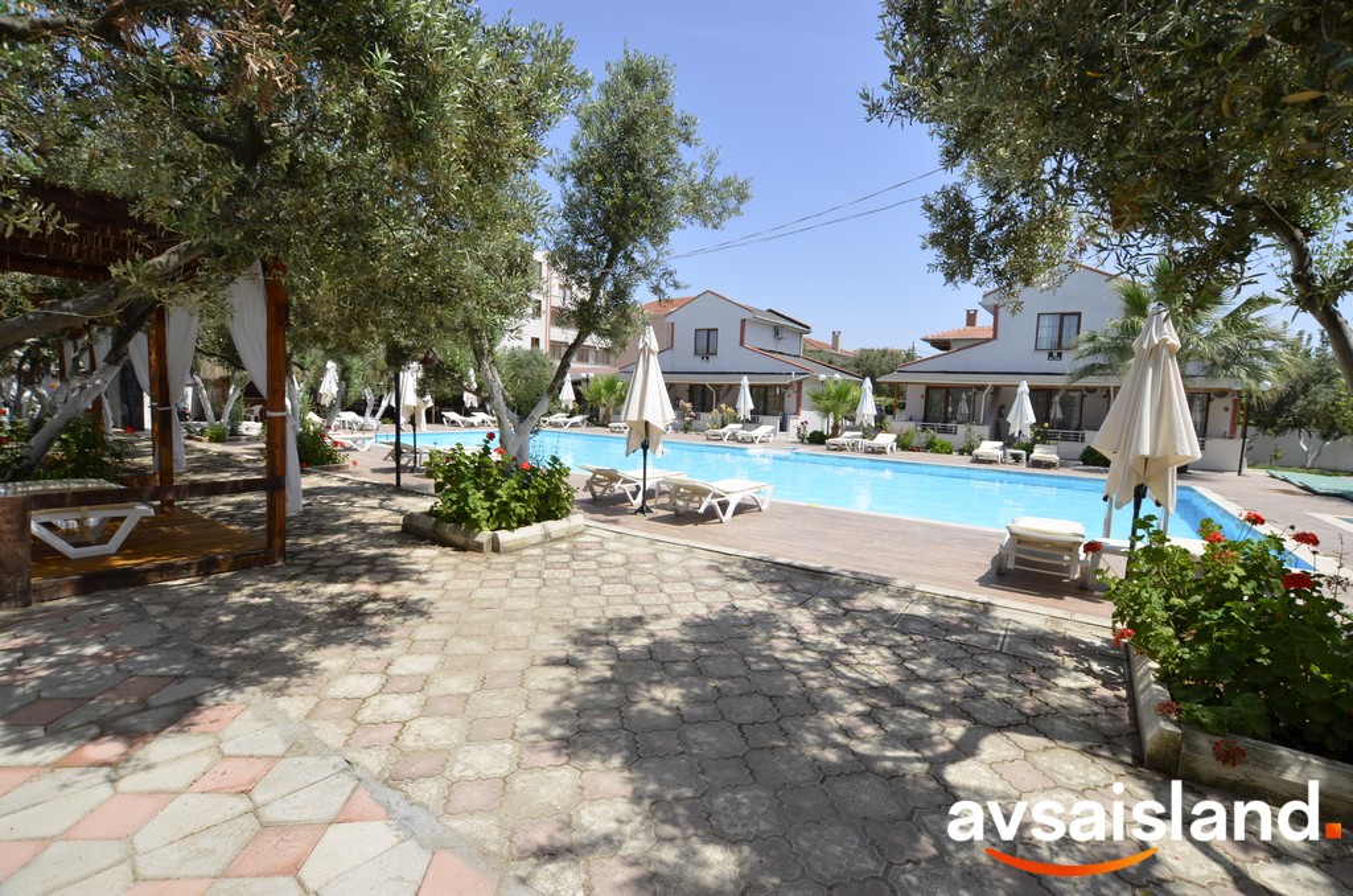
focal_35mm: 15
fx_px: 563
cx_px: 676
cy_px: 448
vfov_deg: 77.1
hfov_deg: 100.5
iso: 100
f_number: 8
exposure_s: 1/250
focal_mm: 10
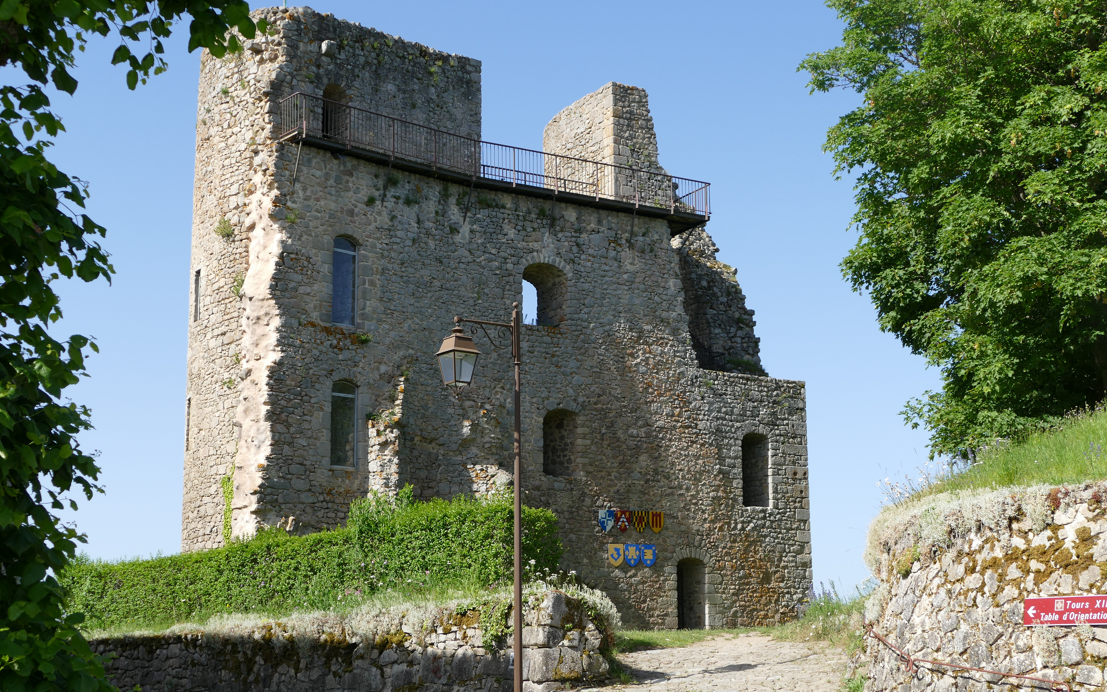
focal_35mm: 51
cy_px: 379
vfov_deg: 25.3
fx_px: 1539
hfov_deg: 39.6
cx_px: 551
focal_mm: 17.54
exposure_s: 1/640
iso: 125
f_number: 4
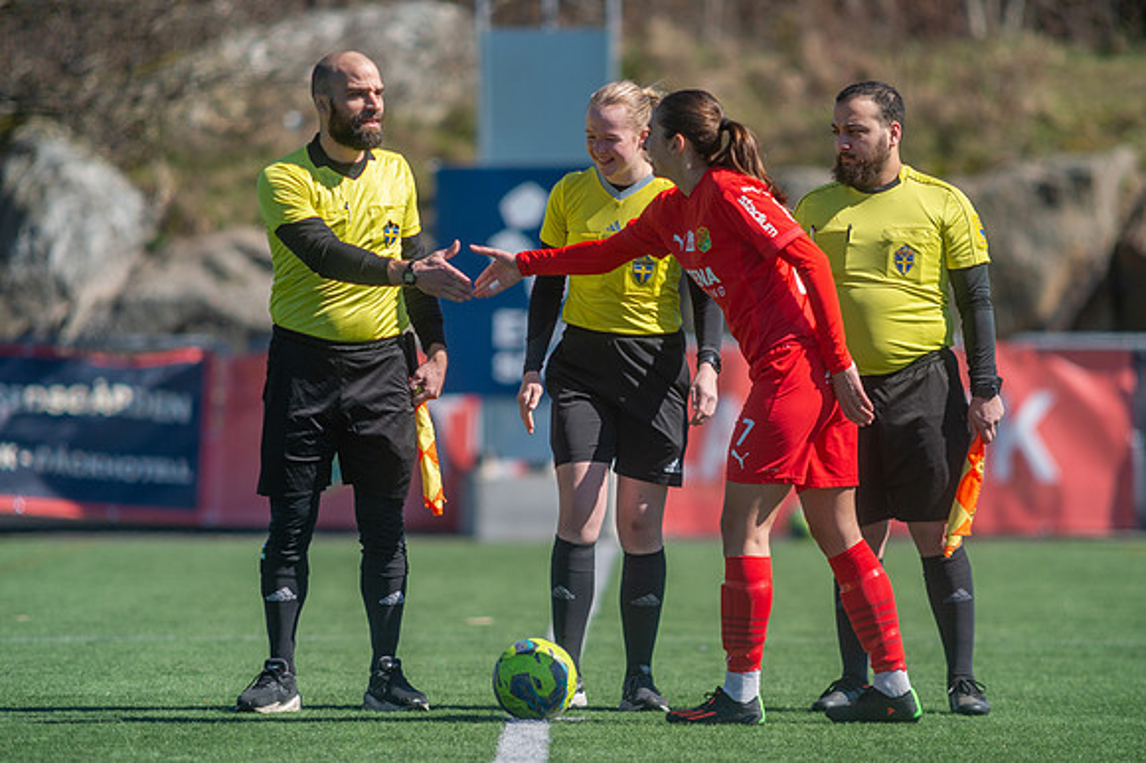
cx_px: 573
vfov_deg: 3.3
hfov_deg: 4.9
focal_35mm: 420
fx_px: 13362
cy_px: 382
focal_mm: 420
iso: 180
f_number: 4
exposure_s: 1/1600
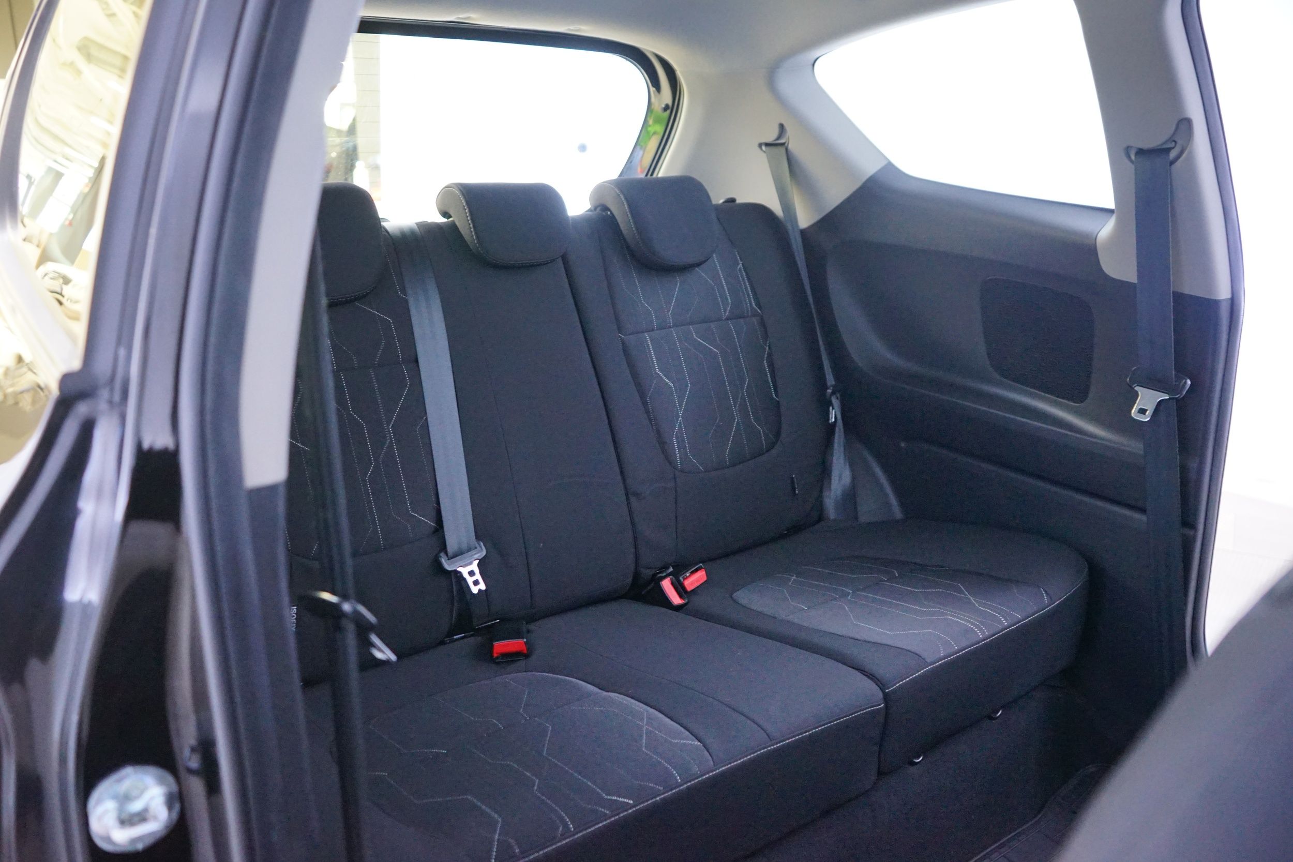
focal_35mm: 28
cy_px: 431
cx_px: 646
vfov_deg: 46.4
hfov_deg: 65.5
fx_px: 1006
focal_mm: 28
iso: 3200
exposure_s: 1/25
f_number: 3.5
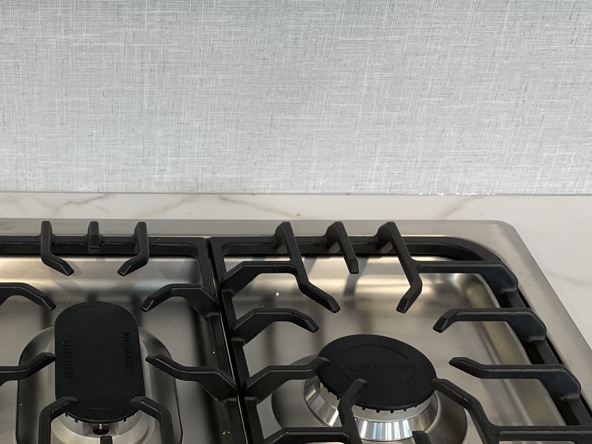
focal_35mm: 62
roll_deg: -0.4
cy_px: 381
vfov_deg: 23.2
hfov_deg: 30.4
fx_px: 1060
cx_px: 117
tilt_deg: -37.5
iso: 125
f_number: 1.6
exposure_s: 1/119
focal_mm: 4.2
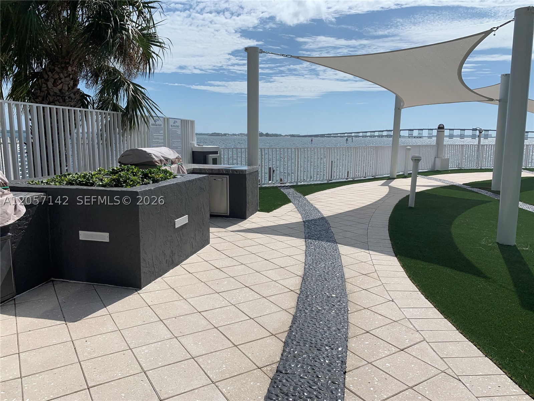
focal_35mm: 26
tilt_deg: -8.9
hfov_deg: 67.3
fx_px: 401
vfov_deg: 53.1
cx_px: 267
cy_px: 200
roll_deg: -0.7
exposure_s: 1/5714
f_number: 1.8
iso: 25
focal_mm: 4.25
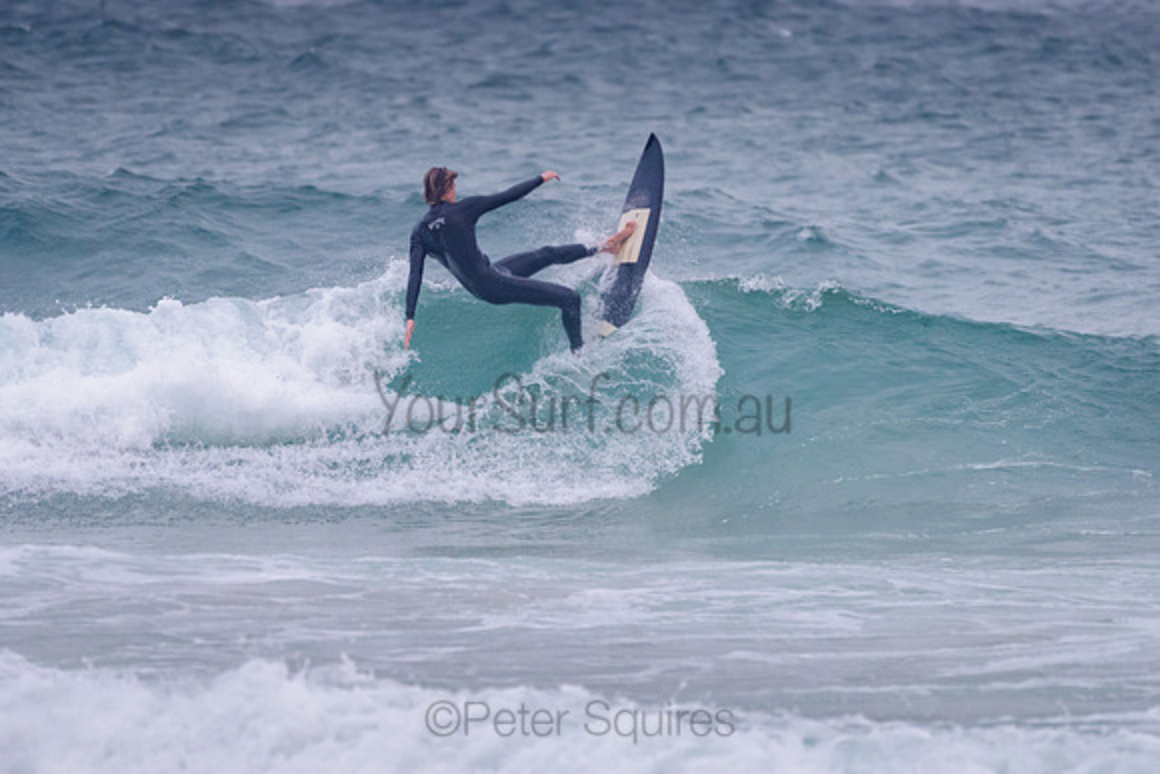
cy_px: 376
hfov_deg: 3.4
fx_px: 19753
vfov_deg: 2.2
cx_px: 580
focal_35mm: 613
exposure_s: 1/2000
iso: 1100
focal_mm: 500
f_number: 5.6
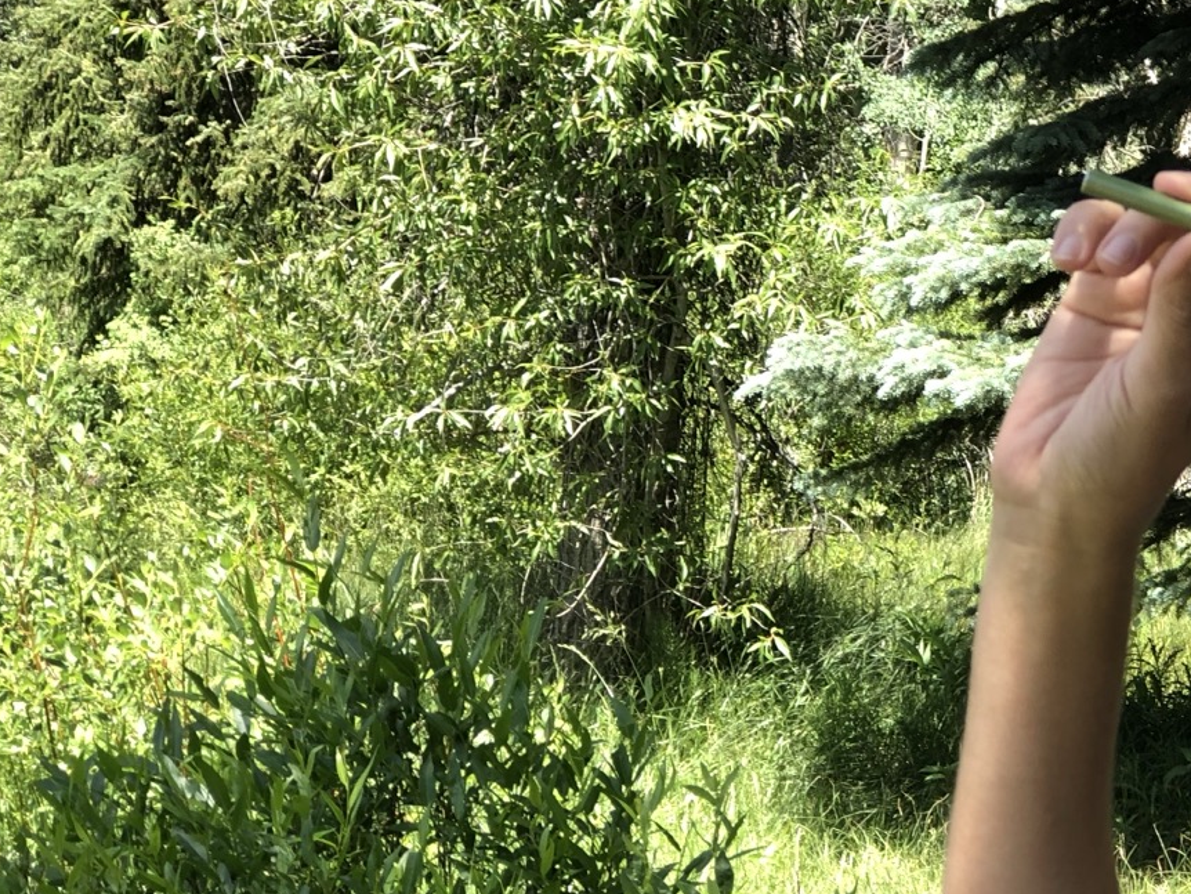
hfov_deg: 16.3
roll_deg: +0.3
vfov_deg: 12.4
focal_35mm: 119
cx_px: 1111
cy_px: 196
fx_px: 4095
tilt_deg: +2.0
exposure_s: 1/120
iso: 25
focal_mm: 6.6
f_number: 2.8
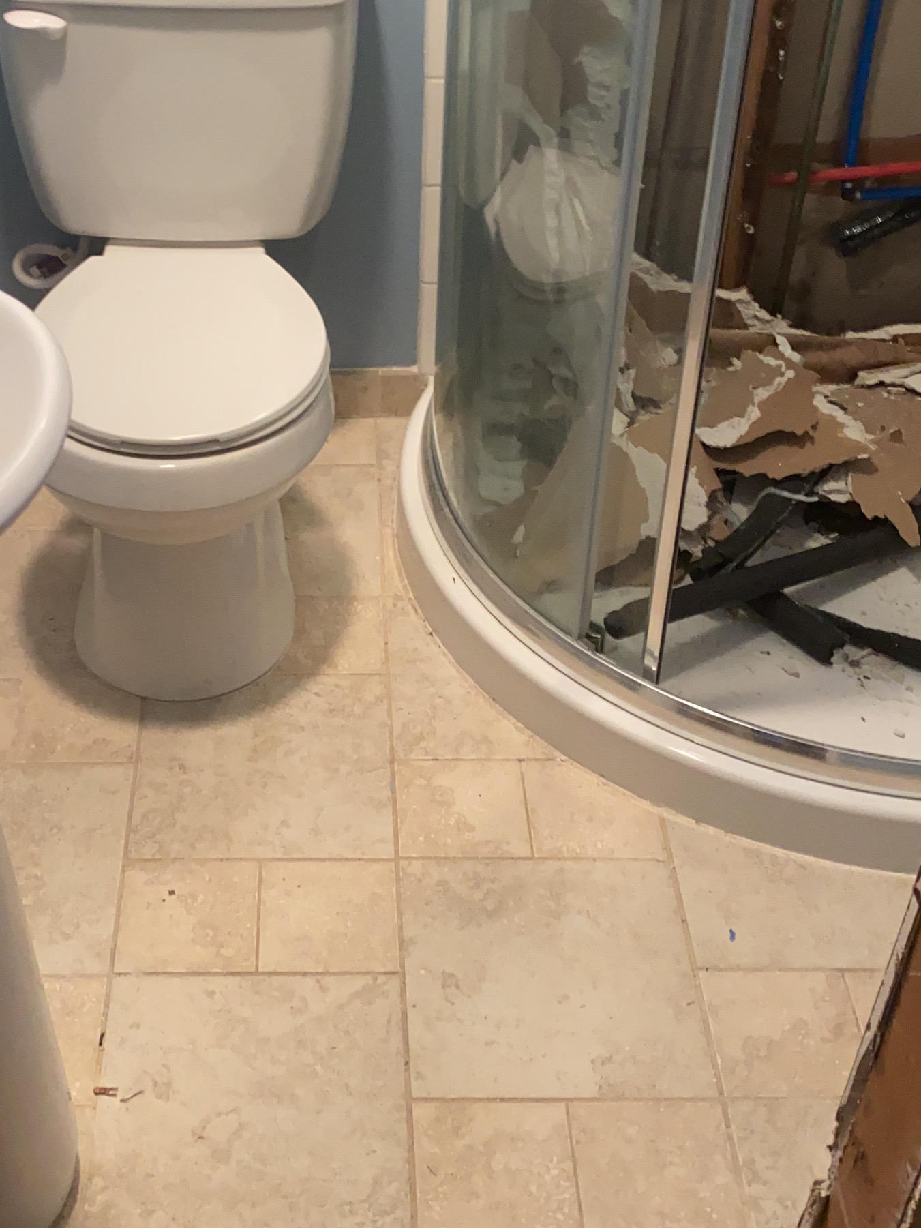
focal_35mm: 58
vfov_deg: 33.2
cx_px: 338
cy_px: 568
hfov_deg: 25.2
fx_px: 2057
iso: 200
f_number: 1.8
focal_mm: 4.25
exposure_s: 1/30
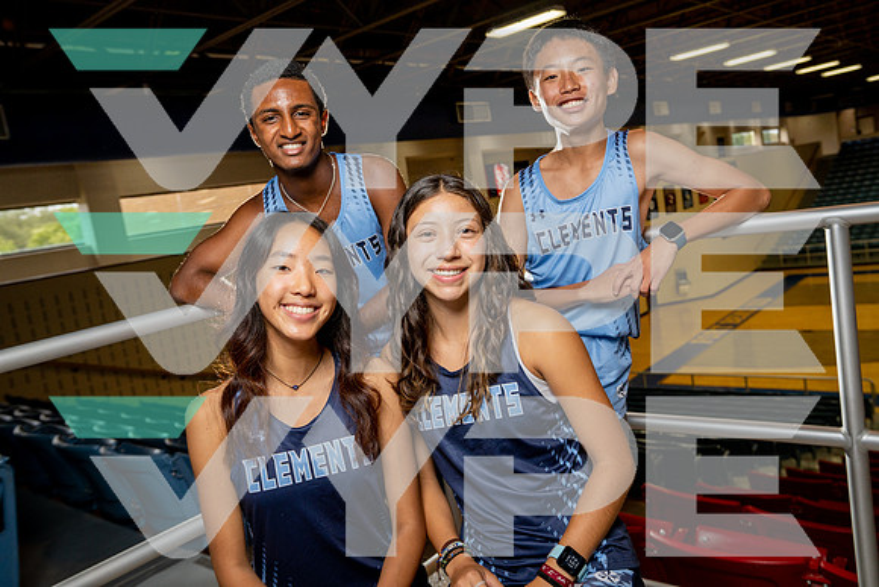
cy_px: 294
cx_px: 440
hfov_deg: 63.6
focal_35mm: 29
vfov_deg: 45.0
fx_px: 708
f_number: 5
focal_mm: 29
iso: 800
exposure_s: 1/250
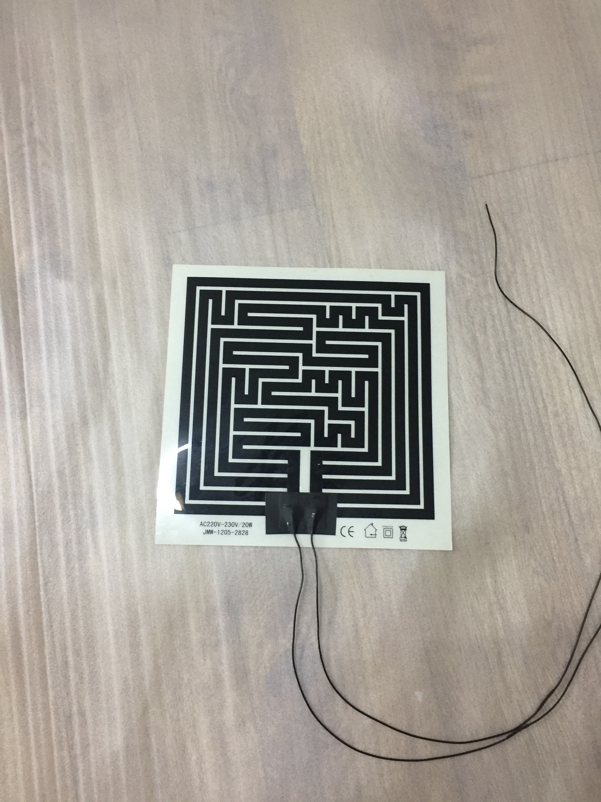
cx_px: 300
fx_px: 671
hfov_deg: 48.2
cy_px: 401
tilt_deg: -78.8
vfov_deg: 61.7
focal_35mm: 29
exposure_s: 1/10
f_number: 2.2
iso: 125
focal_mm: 4.15
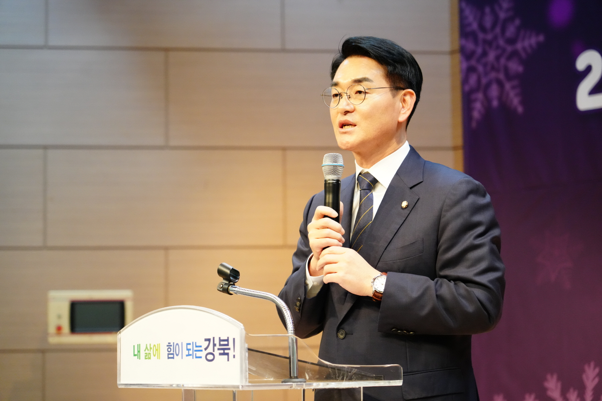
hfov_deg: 22.1
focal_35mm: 92
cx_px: 301
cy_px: 200
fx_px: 1538
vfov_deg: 14.9
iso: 6400
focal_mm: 92
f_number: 4
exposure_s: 1/160
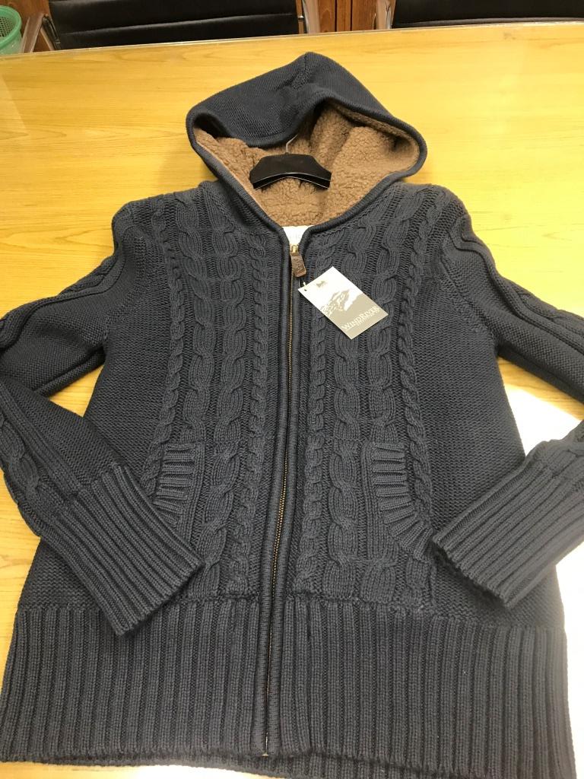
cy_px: 390
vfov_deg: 63.4
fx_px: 630
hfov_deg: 49.7
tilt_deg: -56.5
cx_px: 292
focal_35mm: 28
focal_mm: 3.99
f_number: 1.8
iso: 50
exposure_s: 1/15
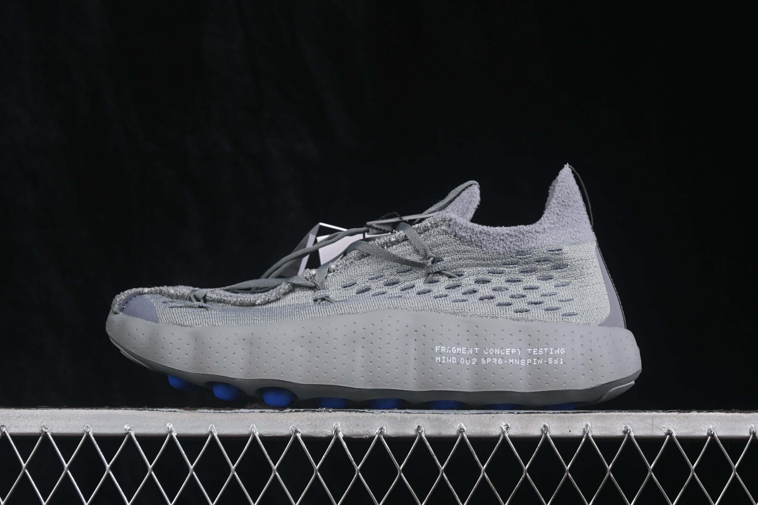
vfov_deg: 18.2
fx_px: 1579
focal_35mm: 75
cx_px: 379
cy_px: 252
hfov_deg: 27.0
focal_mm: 50
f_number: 7.1
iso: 160
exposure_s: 1/80
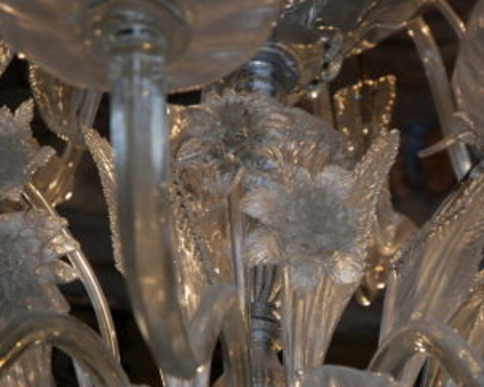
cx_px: 307
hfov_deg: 11.8
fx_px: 2333
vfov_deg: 9.5
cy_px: 247
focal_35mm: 163
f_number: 4.5
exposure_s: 1/125
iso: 800
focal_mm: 70
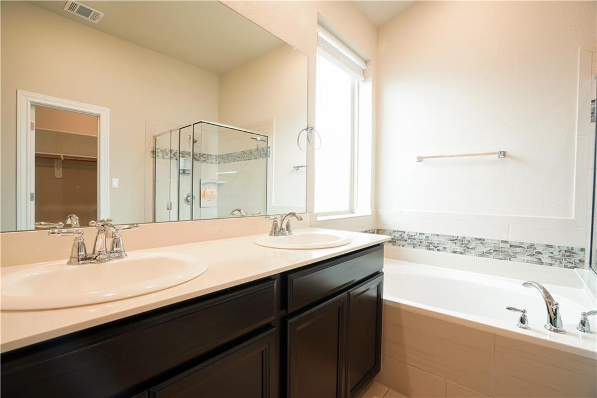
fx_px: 265
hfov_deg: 96.8
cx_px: 298
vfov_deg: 73.7
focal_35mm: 16
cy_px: 199
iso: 100
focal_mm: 16
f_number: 8
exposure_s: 1/2
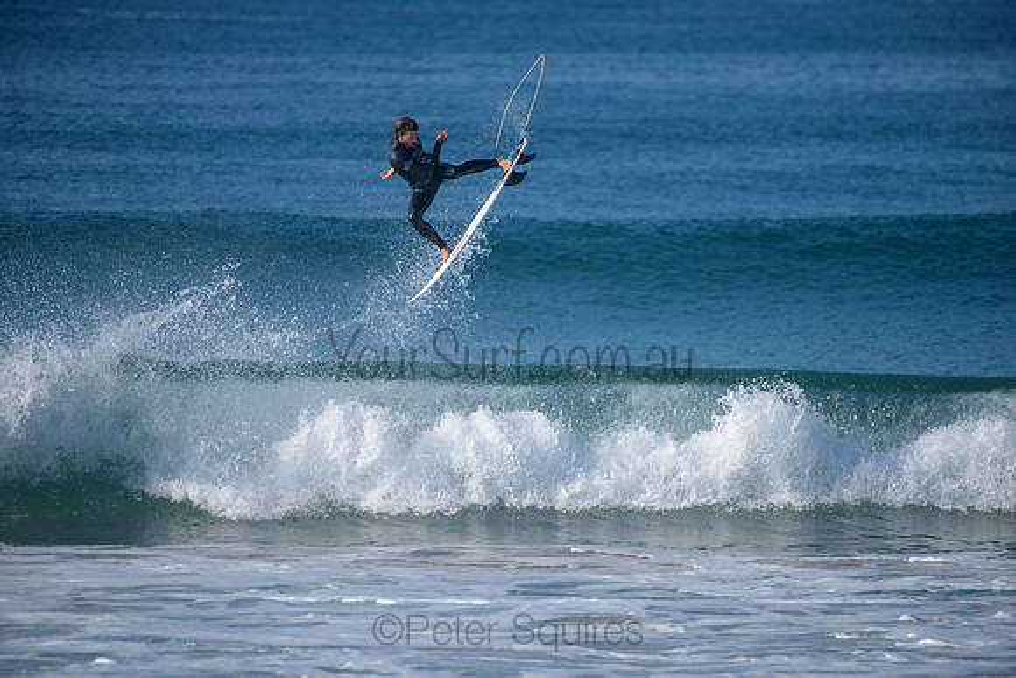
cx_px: 508
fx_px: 14114
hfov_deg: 4.1
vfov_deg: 2.8
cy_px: 339
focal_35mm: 500
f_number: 5.6
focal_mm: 500
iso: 200
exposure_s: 1/2000
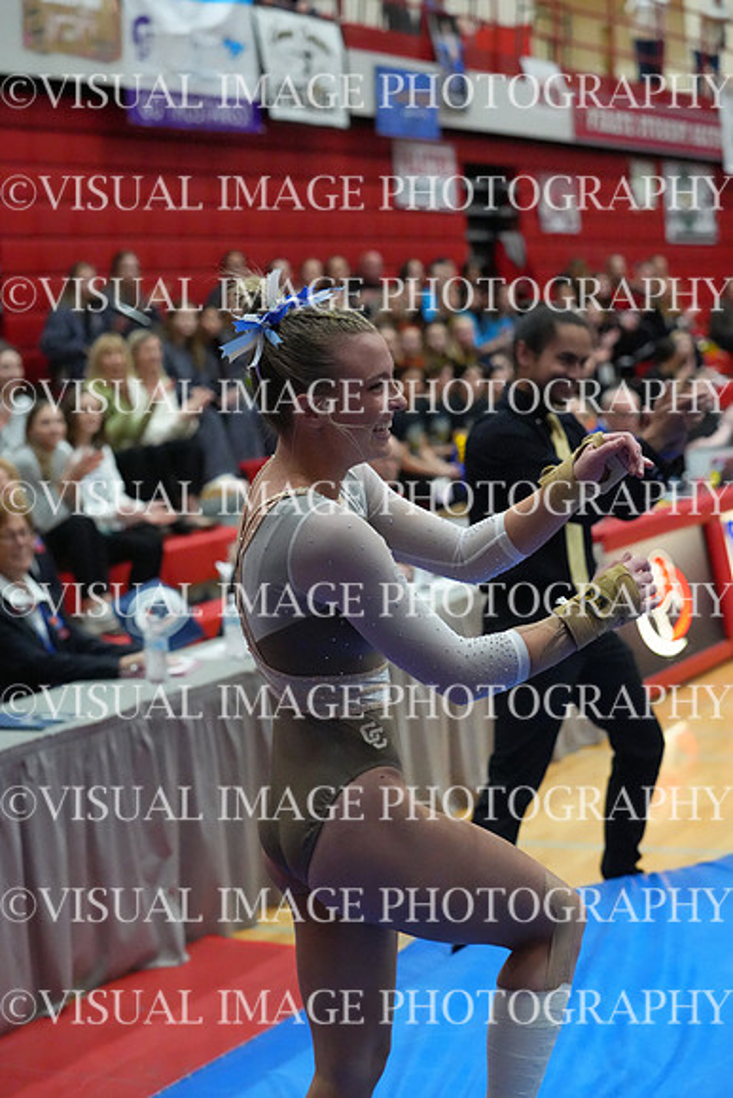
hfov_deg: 19.5
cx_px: 366
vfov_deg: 28.8
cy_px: 549
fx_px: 2136
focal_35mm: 70
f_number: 4
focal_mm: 70
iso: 16000
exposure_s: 1/1250
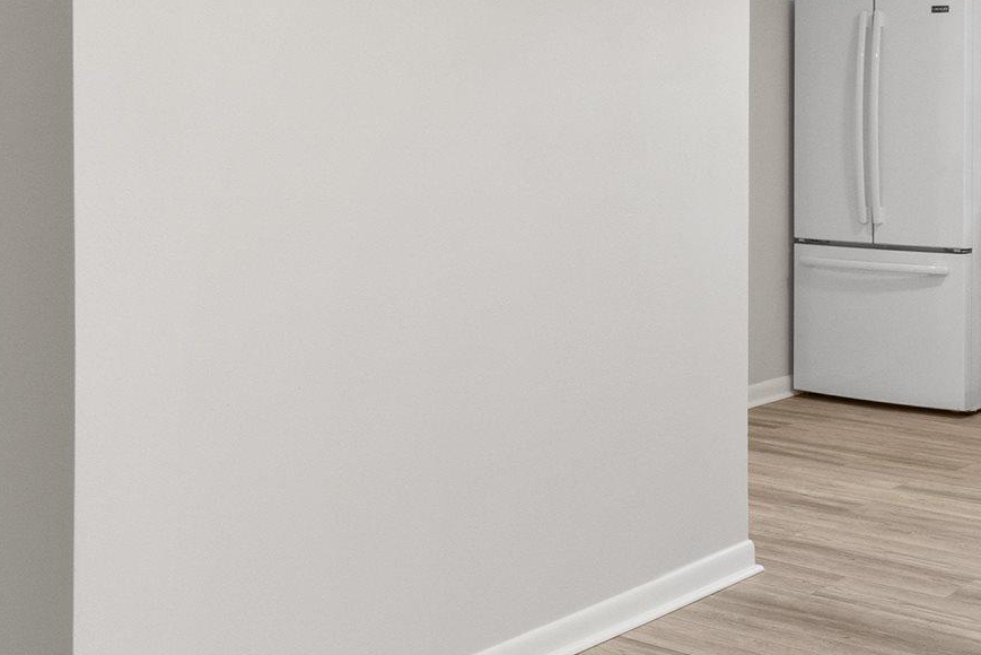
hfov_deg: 36.7
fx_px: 1445
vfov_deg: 25.0
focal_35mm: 53
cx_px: 728
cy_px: 115
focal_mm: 10
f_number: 8
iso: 400
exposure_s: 1/4
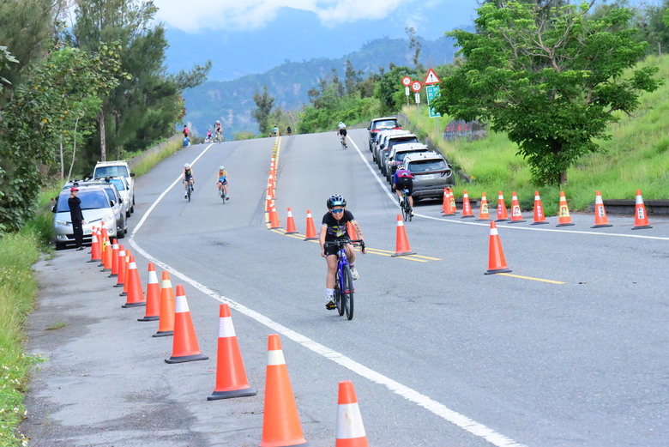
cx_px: 334
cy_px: 224
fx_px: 2510
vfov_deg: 10.2
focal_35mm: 135
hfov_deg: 15.2
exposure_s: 1/2000
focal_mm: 135
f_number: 13
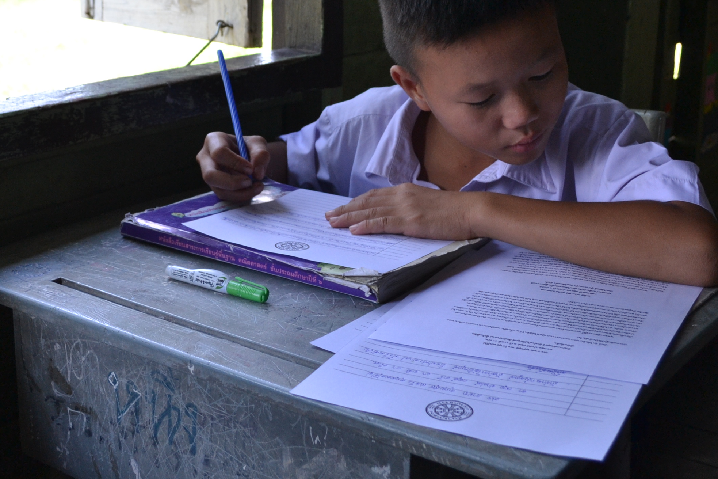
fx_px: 1157
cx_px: 315
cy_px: 65
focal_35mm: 58
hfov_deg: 34.4
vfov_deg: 22.9
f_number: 5.6
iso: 320
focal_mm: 22
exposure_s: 1/125
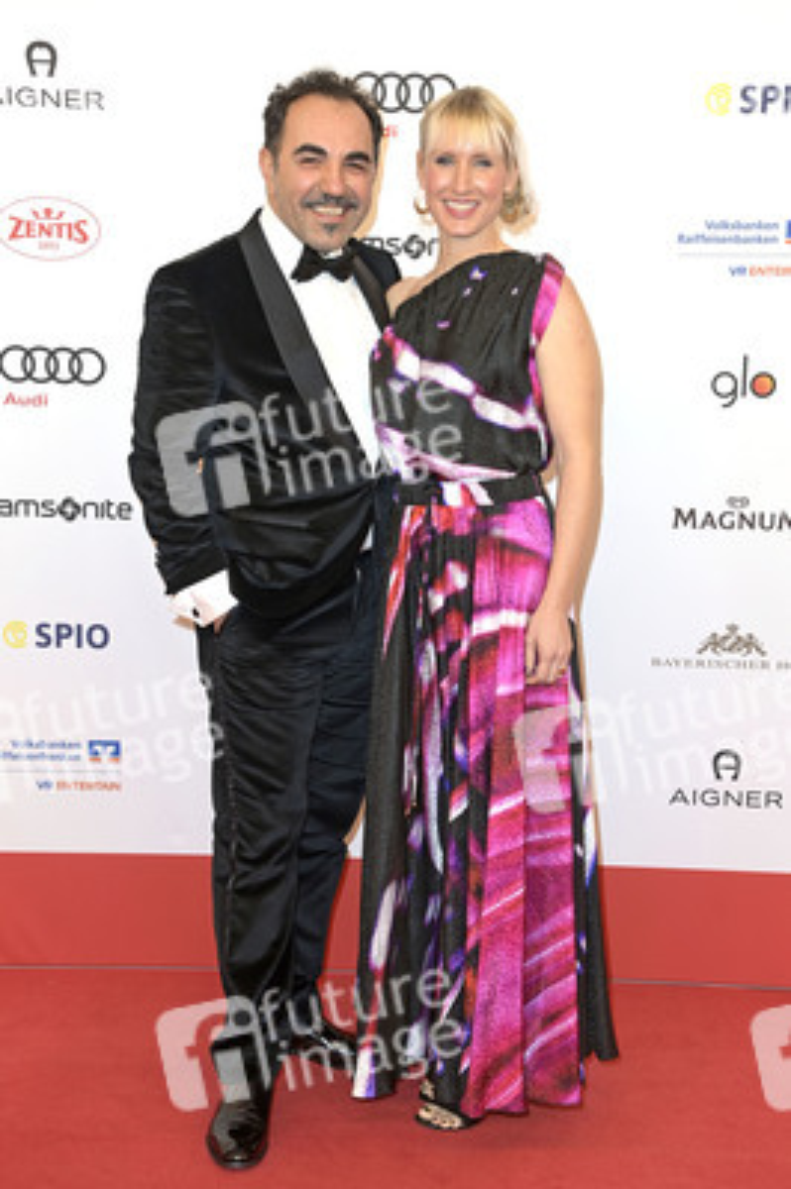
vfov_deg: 32.4
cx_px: 396
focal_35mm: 62
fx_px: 2047
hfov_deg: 21.9
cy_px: 594
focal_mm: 62
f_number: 6.3
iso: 400
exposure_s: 1/250
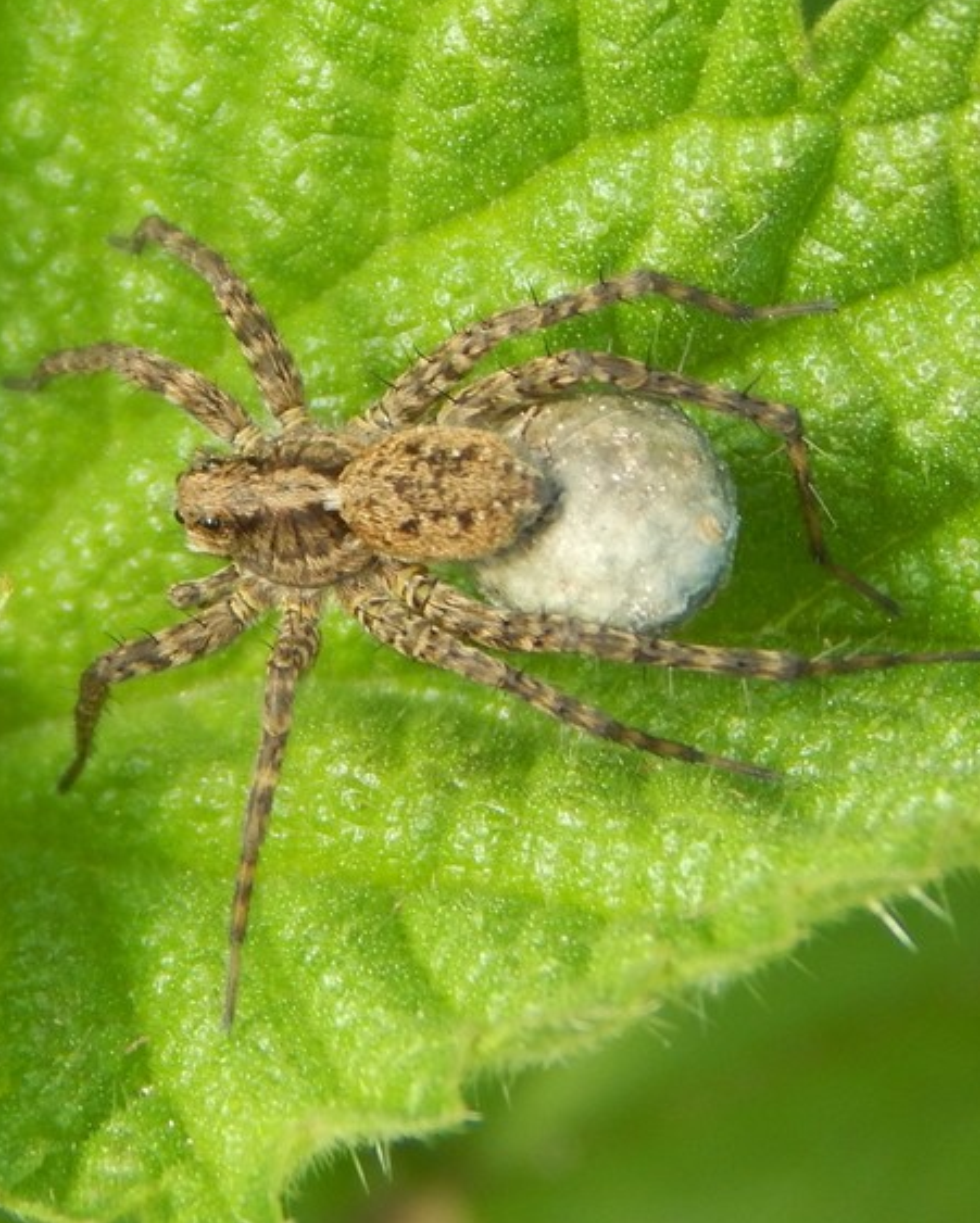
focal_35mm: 269
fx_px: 9745
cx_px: 427
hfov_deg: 5.8
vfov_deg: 7.2
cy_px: 565
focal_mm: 32.8
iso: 125
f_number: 5.3
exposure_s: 1/60
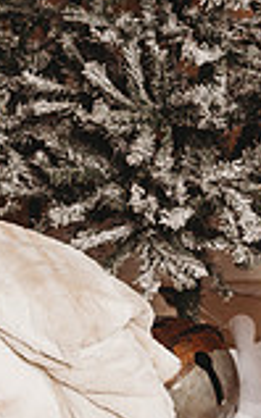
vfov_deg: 14.0
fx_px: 1700
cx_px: -432
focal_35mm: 149
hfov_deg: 7.9
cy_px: 67
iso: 100
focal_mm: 40
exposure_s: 1/160
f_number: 4
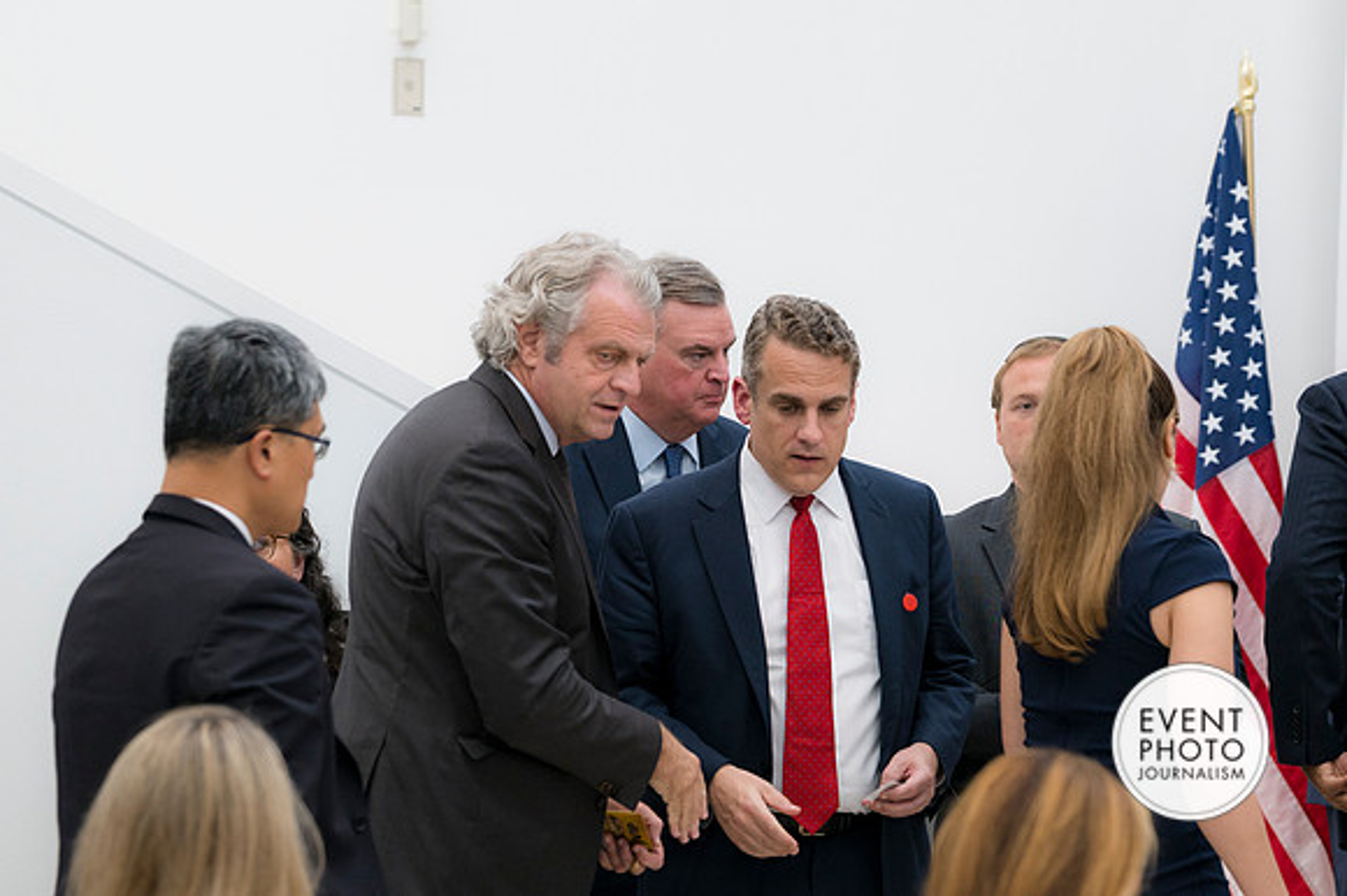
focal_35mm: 142
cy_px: 448
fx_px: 5310
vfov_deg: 9.7
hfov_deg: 14.5
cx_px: 674
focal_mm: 95
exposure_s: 1/320
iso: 450
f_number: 3.5
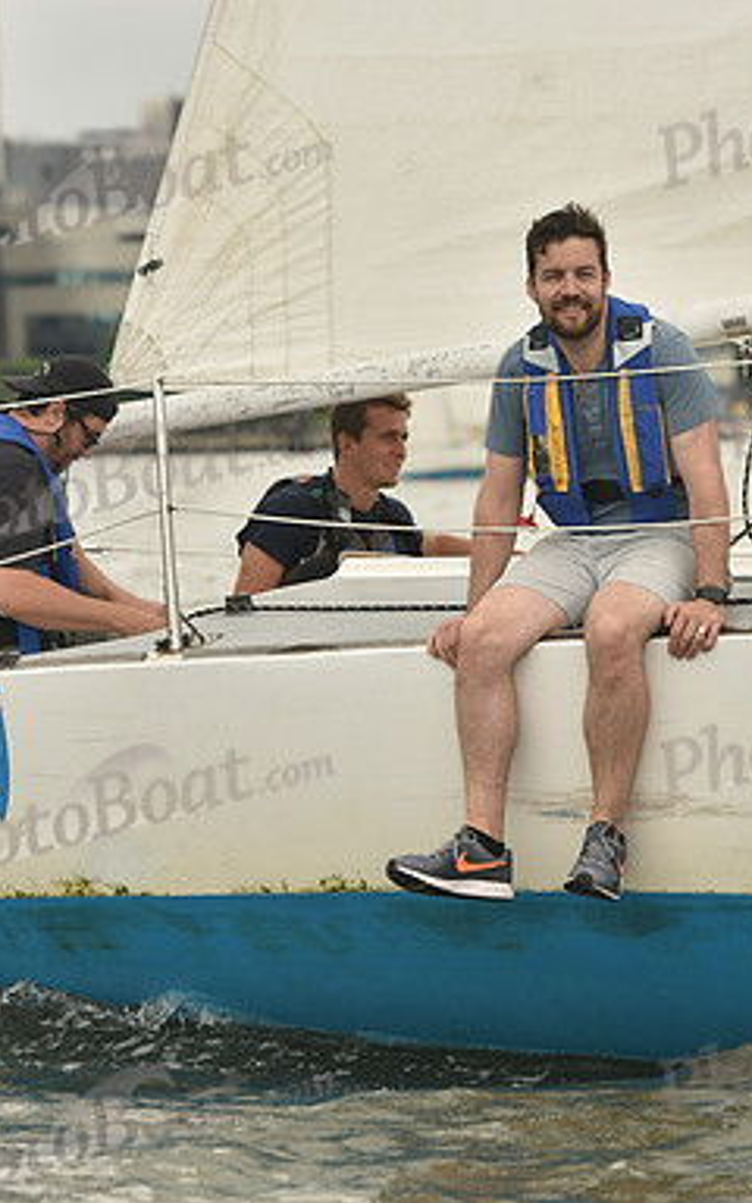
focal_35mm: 208
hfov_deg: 6.3
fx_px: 6821
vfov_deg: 10.1
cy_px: 603
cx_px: 498
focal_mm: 135
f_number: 5
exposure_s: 1/1600
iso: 320
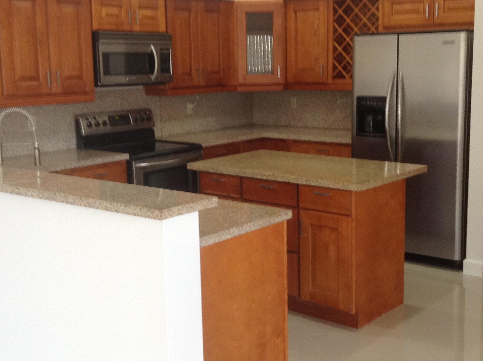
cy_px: 177
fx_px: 738
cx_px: 262
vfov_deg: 27.4
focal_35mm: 53
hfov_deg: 36.2
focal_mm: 3.3
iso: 64
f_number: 2.4
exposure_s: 1/24
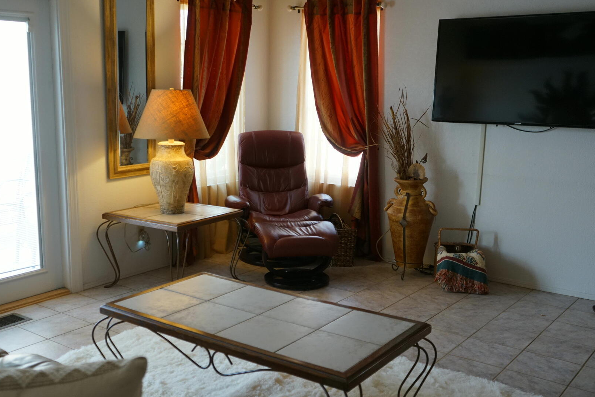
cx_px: 272
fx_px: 645
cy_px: 210
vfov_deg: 34.2
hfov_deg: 49.5
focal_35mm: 39
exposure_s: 1/160
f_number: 3.5
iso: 1600
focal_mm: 29
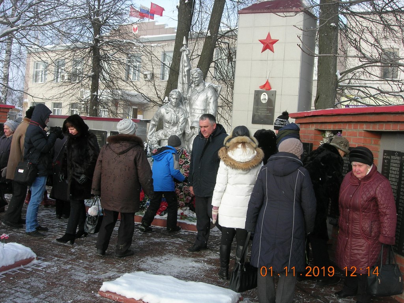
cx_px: 202
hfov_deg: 49.0
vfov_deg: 37.7
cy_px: 152
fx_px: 443
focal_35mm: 38
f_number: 4.8
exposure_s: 1/229
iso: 64
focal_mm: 7.8
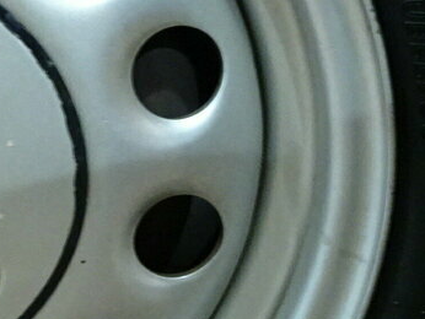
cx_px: -167
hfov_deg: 17.4
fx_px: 1278
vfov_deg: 14.2
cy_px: 130
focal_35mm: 104
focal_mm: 5.09
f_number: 3.5
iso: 800
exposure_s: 1/8
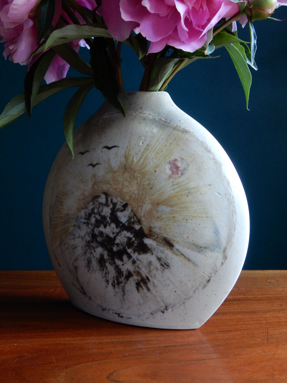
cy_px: 192
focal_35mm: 43
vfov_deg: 43.9
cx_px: 144
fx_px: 475
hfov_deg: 33.6
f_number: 4.2
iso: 400
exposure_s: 1/20
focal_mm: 7.6
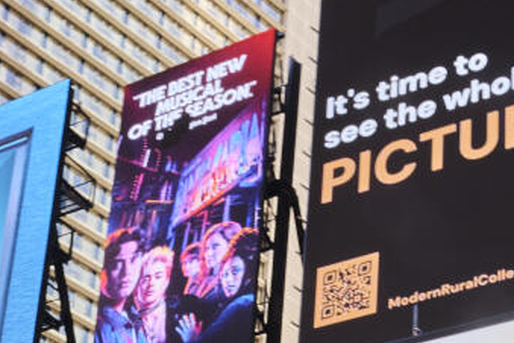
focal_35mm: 102
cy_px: 627
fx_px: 1456
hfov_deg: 19.9
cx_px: 384
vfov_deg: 12.3
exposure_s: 1/8
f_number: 16
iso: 200
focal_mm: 24
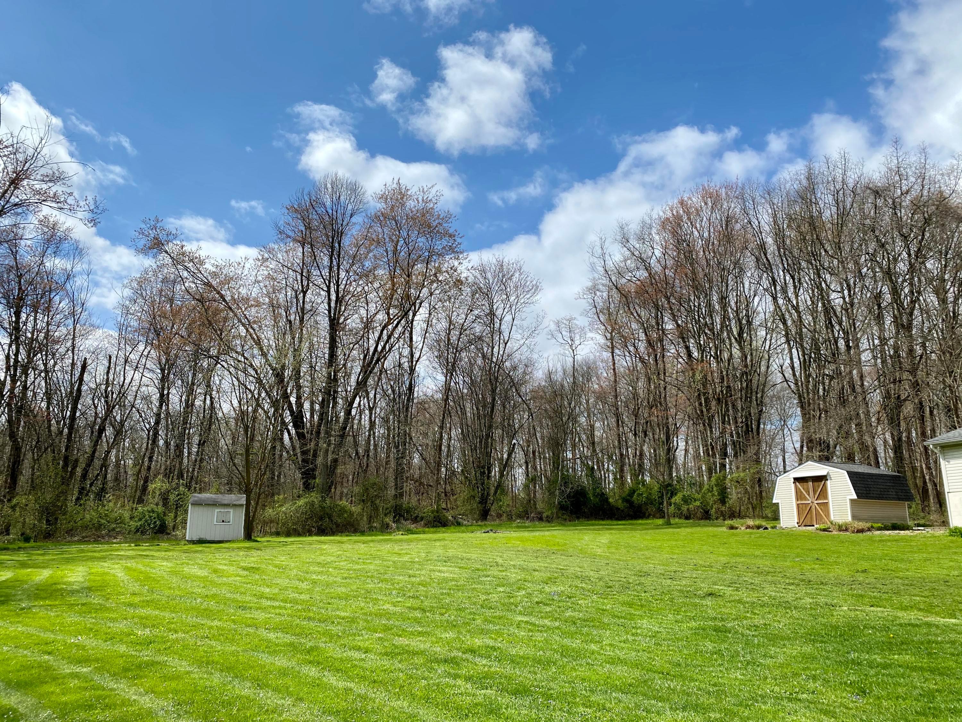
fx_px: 723
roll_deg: -1.1
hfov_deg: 67.3
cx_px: 481
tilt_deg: +14.5
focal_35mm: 26
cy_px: 361
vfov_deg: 53.1
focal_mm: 4.25
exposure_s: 1/4132
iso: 32
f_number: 1.8
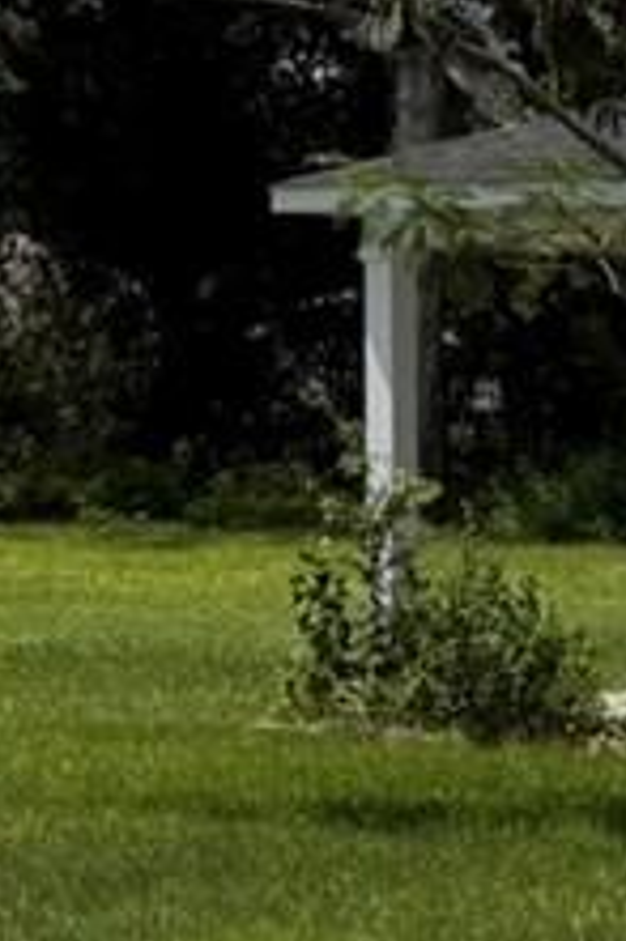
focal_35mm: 181
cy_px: 945
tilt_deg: -6.5
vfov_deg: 11.3
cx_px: 971
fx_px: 4728
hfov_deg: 7.4
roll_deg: -0.1
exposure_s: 1/10309
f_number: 1.78
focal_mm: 6.76
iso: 80
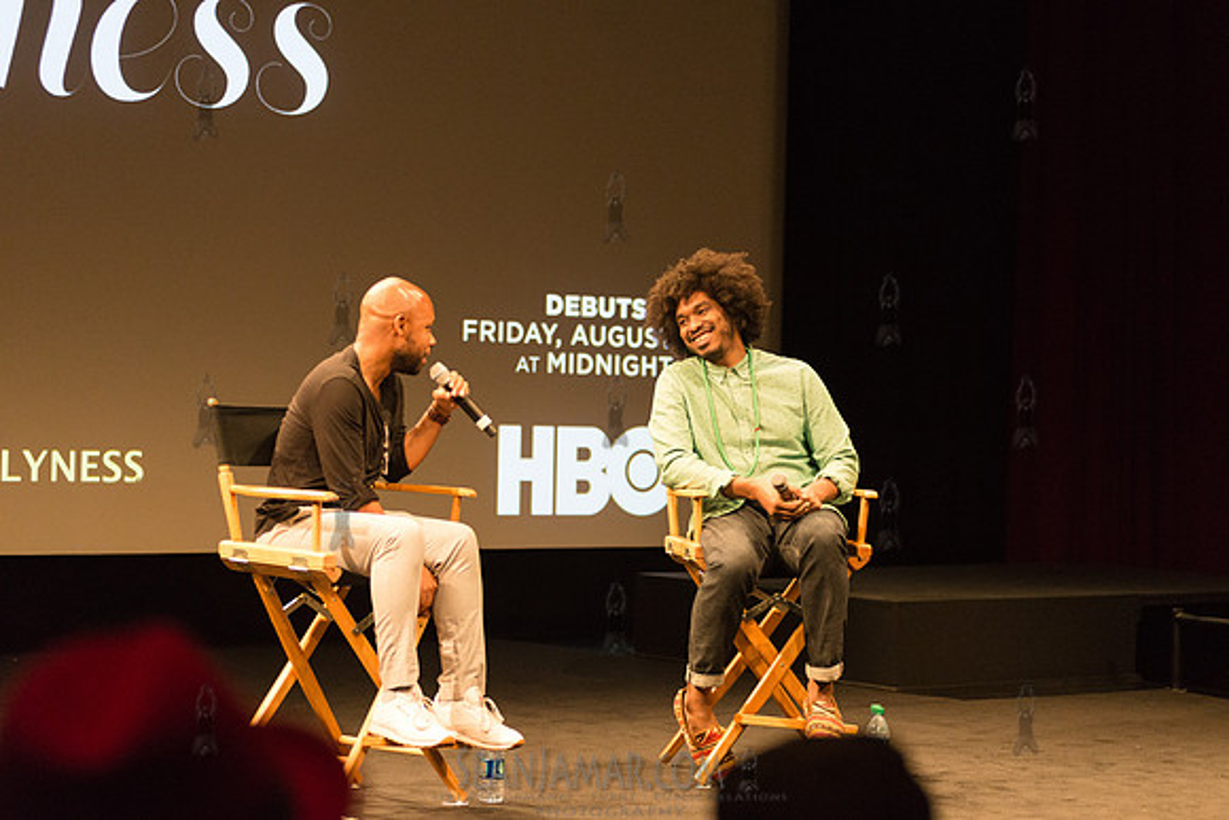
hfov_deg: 25.4
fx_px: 2732
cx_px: 614
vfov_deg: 17.1
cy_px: 410
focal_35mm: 80
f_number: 2.8
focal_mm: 80
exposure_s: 1/200
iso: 4000
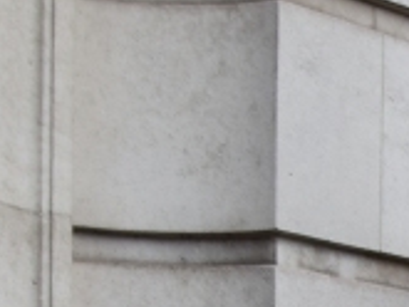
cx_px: 895
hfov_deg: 9.6
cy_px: 790
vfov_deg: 7.3
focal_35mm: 189
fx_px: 2235
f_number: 8
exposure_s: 1/250
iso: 220
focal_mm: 18
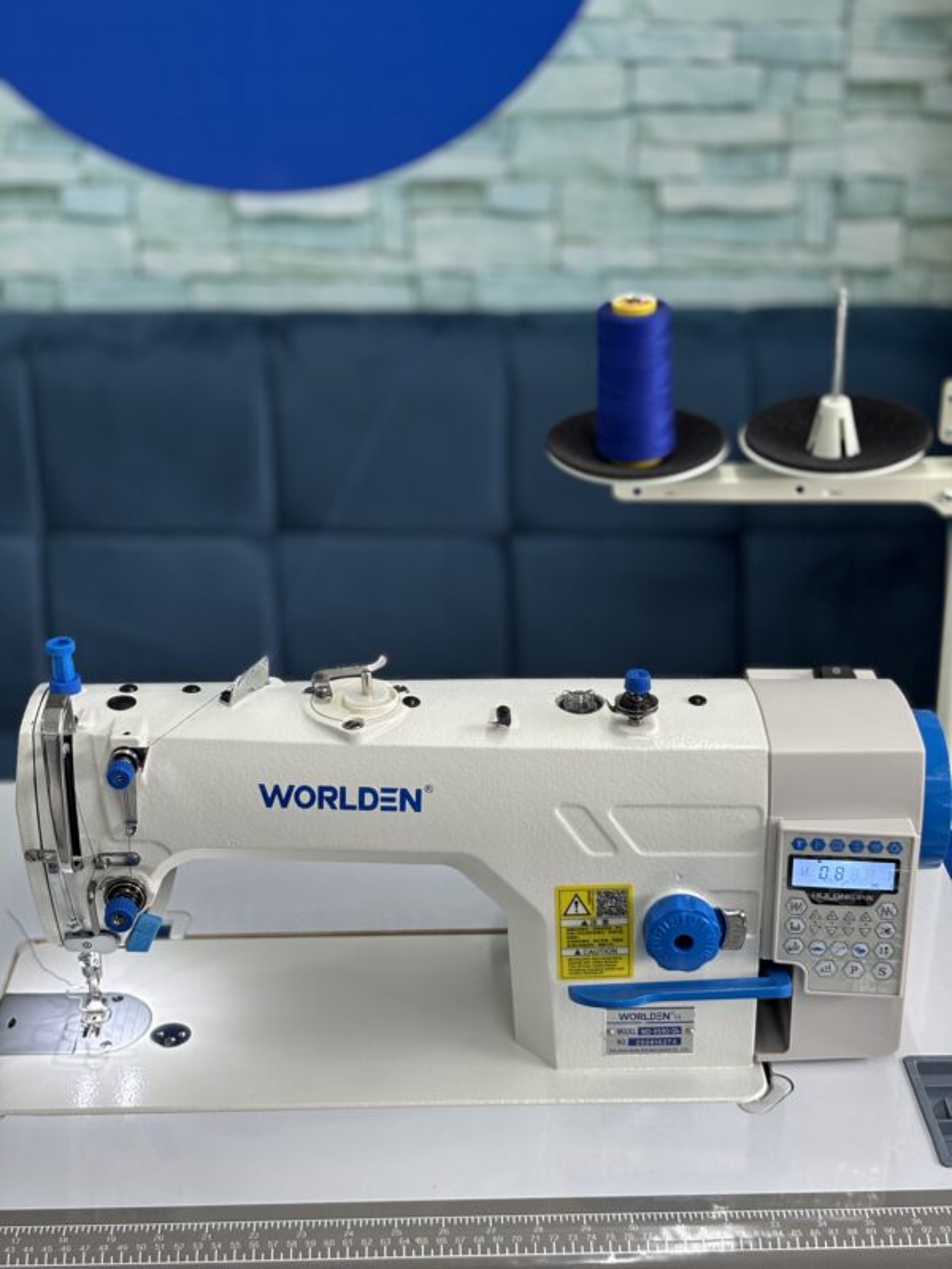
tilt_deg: -25.1
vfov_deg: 36.8
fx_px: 1907
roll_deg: +0.2
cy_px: 634
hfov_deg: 28.0
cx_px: 476
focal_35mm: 52
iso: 50
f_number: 1.6
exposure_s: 1/90
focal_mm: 5.96
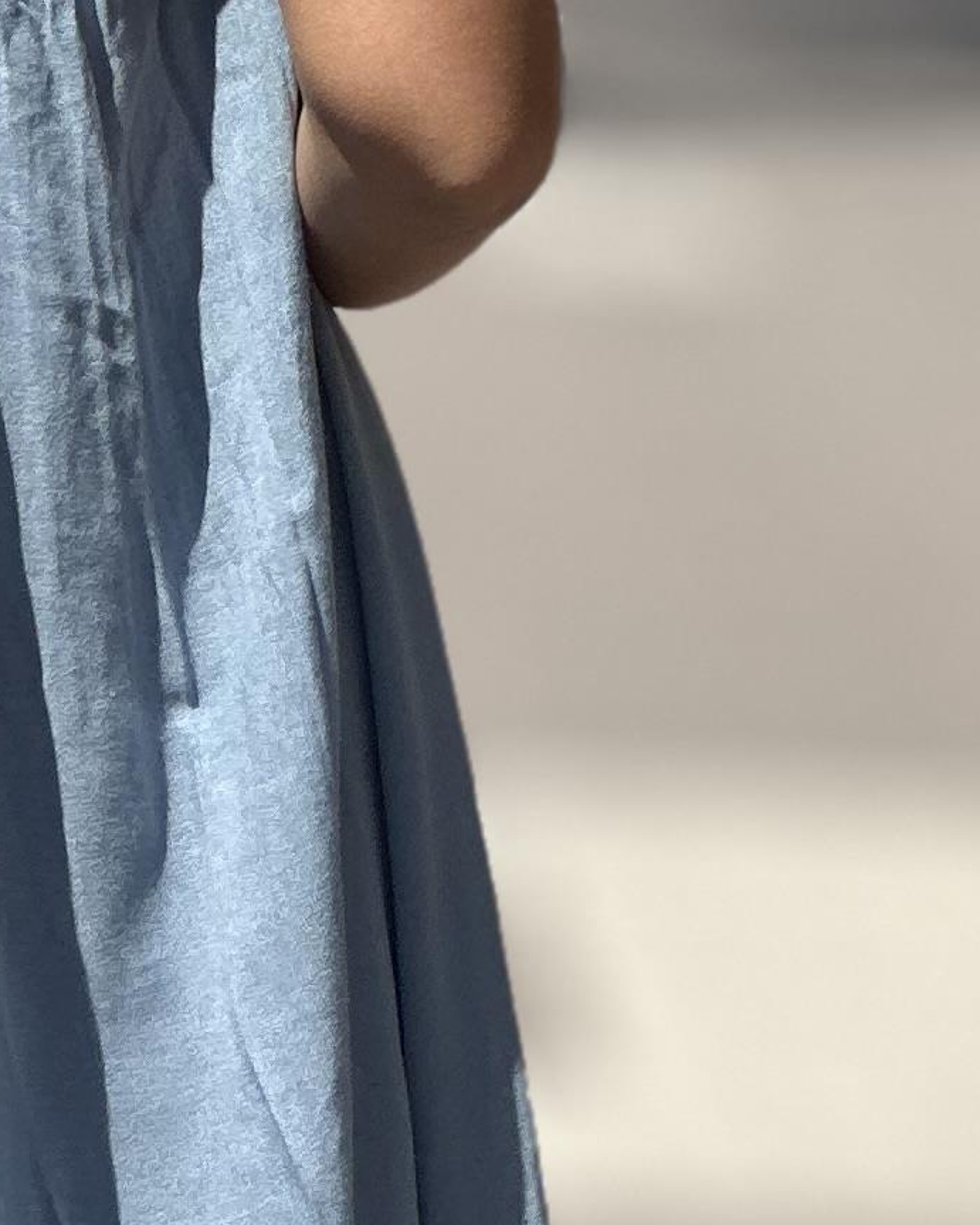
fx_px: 12719
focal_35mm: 351
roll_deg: +0.3
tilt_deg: -14.7
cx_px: -277
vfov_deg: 5.5
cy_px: 1111
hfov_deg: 4.4
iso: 32
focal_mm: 9
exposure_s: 1/758
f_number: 2.8
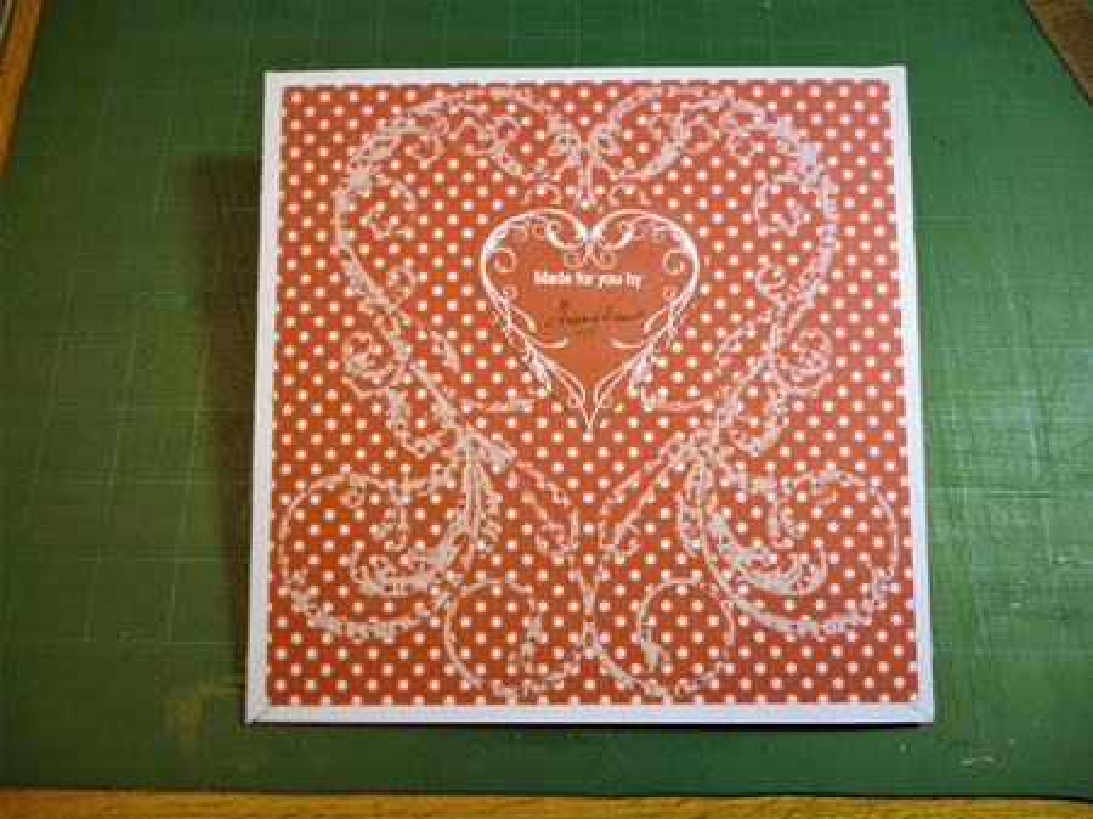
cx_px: 546
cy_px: 410
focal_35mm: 28
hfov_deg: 63.5
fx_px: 884
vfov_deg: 49.7
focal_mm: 5
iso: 100
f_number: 3.1
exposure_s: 1/10
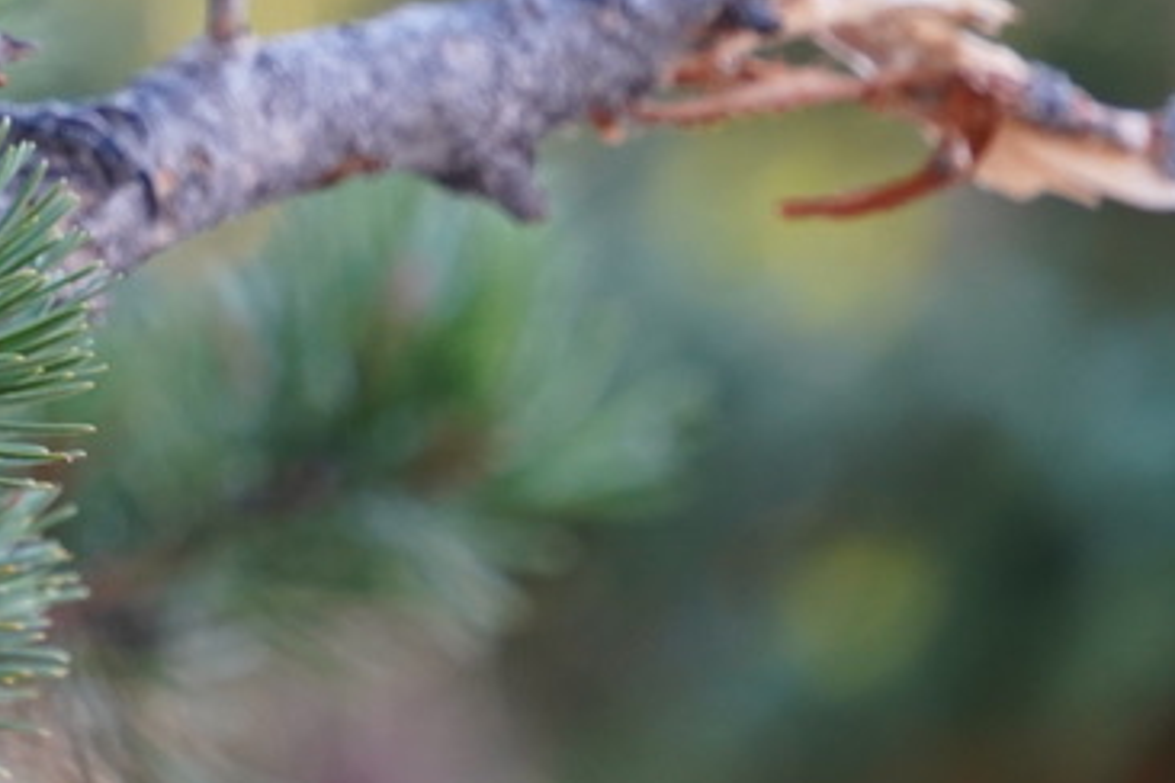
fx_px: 19386
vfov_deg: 2.3
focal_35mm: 594
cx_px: -144
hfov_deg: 3.5
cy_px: -318
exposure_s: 1/250
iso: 1600
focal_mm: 200
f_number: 5.6
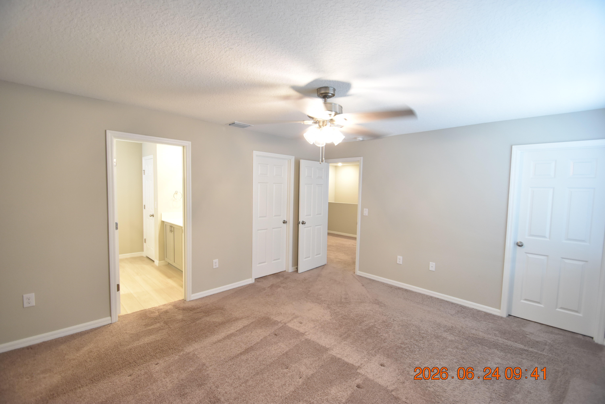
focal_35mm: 15
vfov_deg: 77.3
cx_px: 302
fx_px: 252
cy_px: 202
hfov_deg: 100.4
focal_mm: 10
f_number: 3.5
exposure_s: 1/30
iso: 800
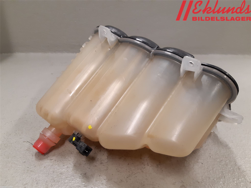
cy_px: 94
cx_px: 126
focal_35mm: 26
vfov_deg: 53.1
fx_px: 189
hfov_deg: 67.3
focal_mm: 3.93
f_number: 1.7
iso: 125
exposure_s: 1/50
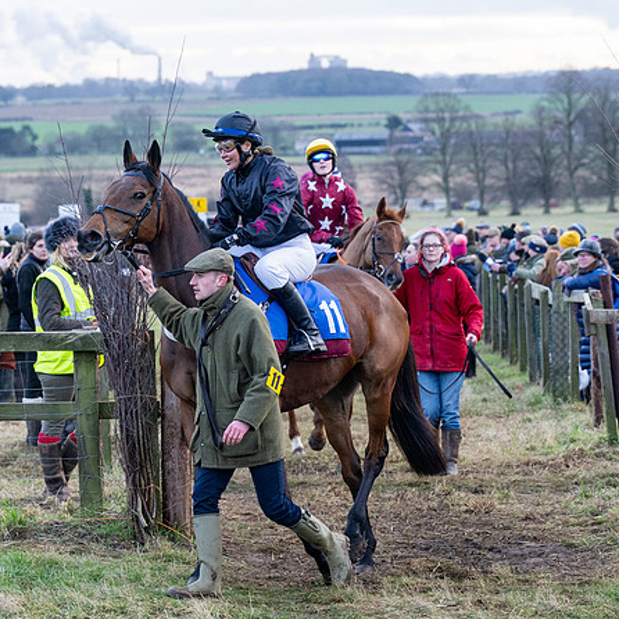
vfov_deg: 10.5
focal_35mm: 166
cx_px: 199
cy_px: 308
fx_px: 3358
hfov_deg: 10.5
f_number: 4
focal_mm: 86
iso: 1000
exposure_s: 1/400
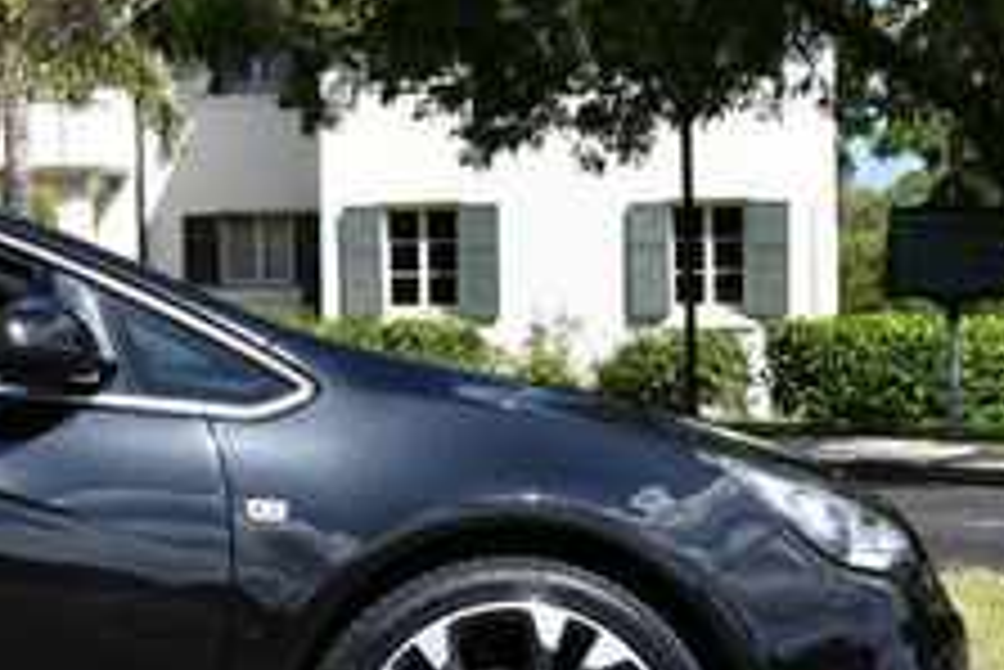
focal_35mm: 138
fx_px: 3851
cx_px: -333
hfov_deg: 14.2
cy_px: 198
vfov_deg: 9.9
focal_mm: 24
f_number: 8
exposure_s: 1/250
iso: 110
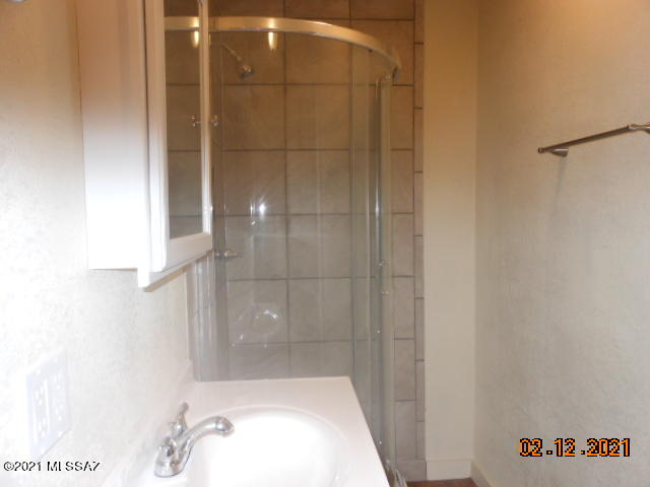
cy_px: 244
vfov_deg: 49.7
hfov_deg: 63.4
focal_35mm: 28
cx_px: 325
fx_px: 526
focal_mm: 5
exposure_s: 1/25
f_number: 3.7
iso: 200
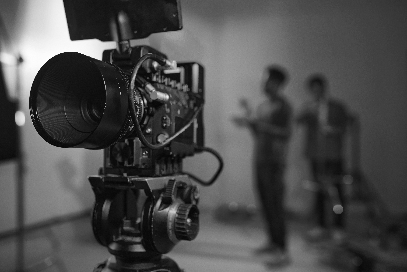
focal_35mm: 35
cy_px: 136
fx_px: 396
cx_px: 204
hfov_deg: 54.4
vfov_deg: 37.9
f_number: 2.8
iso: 1000
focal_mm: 35
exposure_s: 1/160
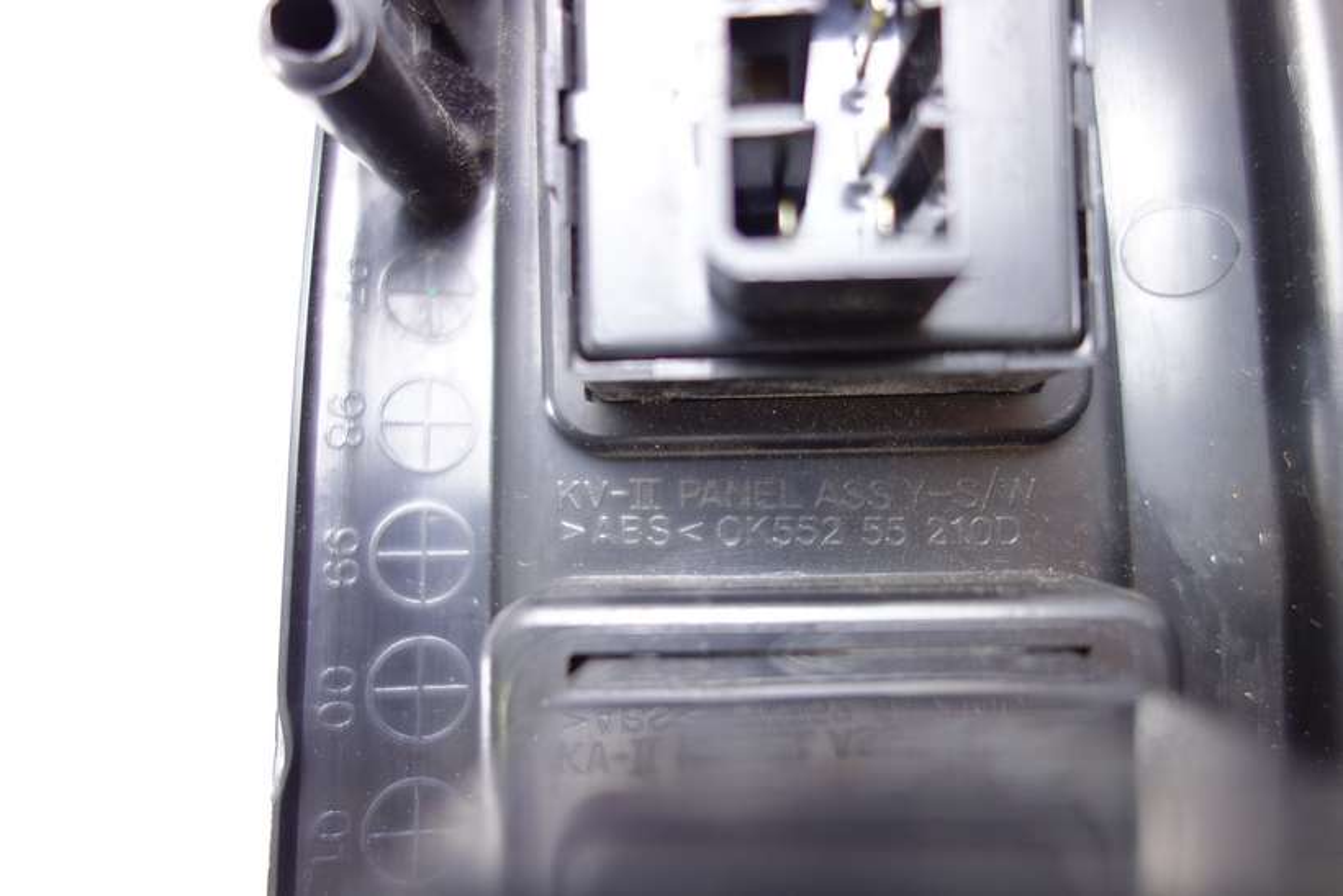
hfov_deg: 65.5
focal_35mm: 28
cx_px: 672
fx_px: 1045
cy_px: 448
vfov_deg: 46.4
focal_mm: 10.4
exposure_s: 1/30
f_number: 1.8
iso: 125
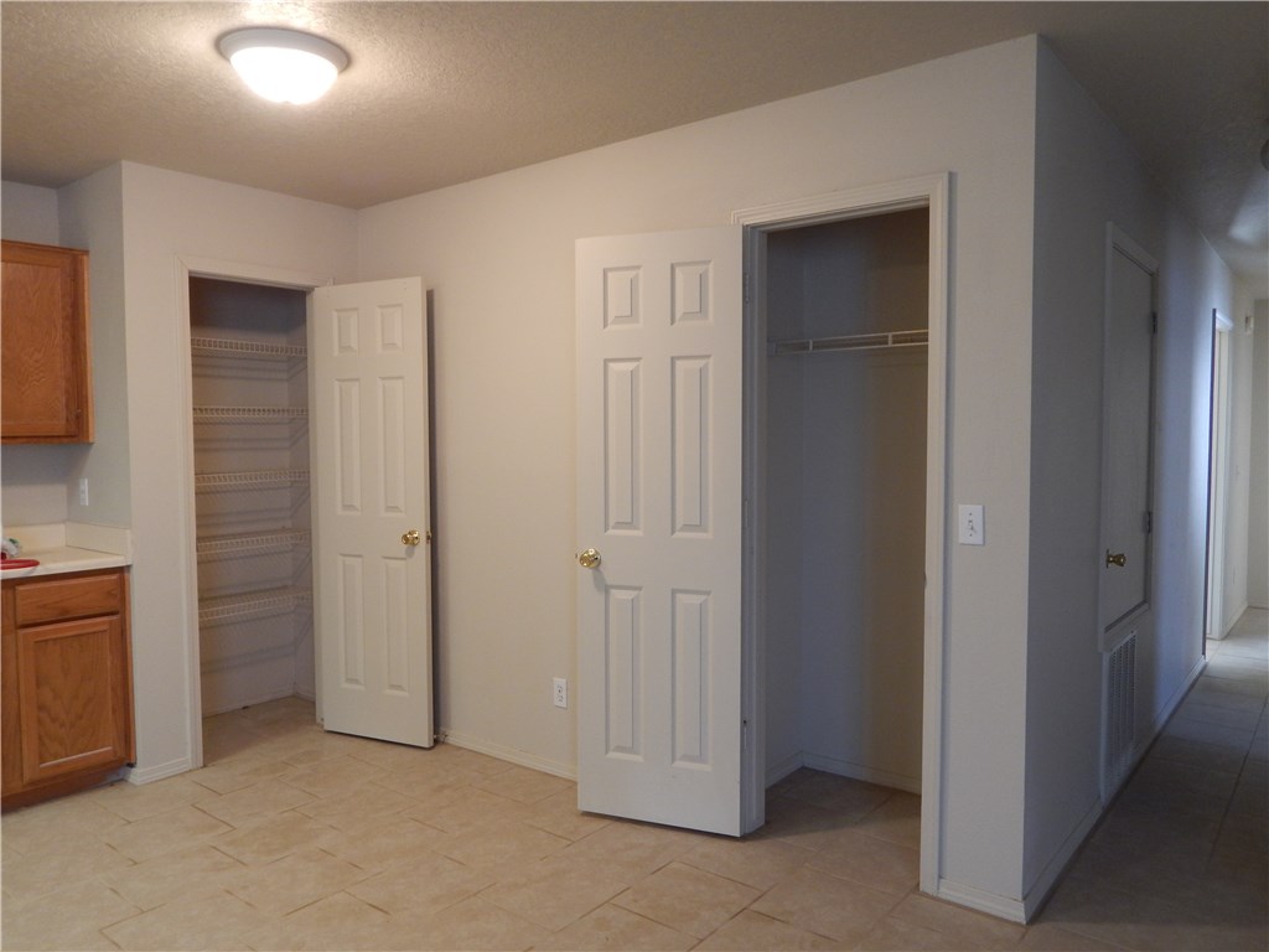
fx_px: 916
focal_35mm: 25
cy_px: 476
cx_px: 634
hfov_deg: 69.4
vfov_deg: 54.9
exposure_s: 1/13
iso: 200
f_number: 3.1
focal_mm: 4.5
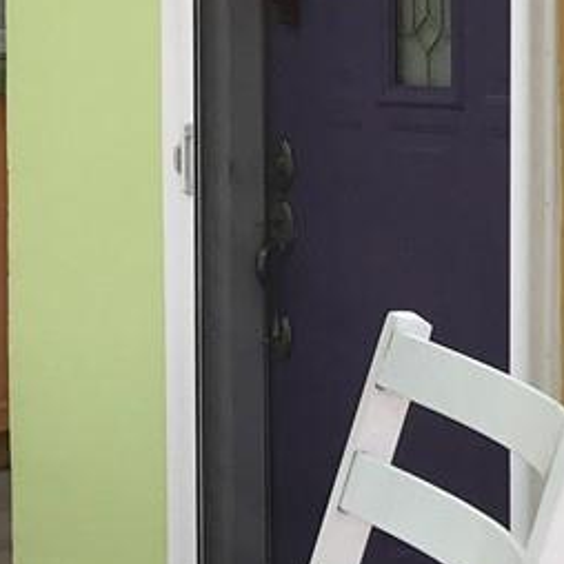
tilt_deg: -5.5
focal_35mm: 156
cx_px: 1108
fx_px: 2876
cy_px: 78
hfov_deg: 10.4
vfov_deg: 11.1
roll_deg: -1.7
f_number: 1.8
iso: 20
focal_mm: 3.99
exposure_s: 1/1008
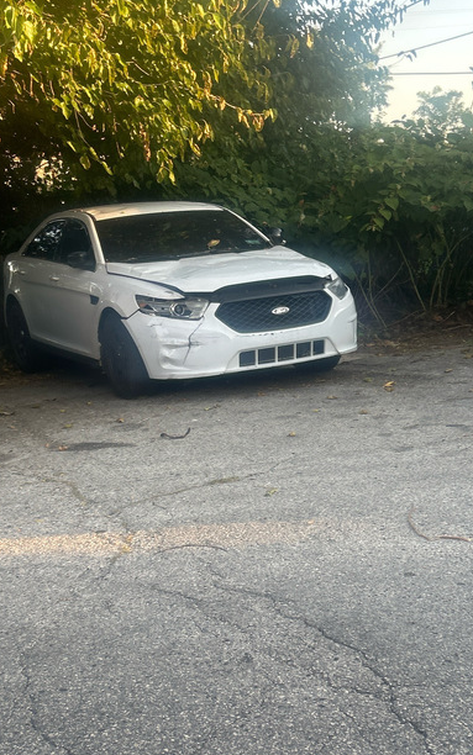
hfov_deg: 24.0
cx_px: 280
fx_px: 1113
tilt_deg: -10.5
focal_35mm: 54
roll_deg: -0.1
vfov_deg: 37.3
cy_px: 468
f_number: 1.5
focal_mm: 5.7
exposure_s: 1/312
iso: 50
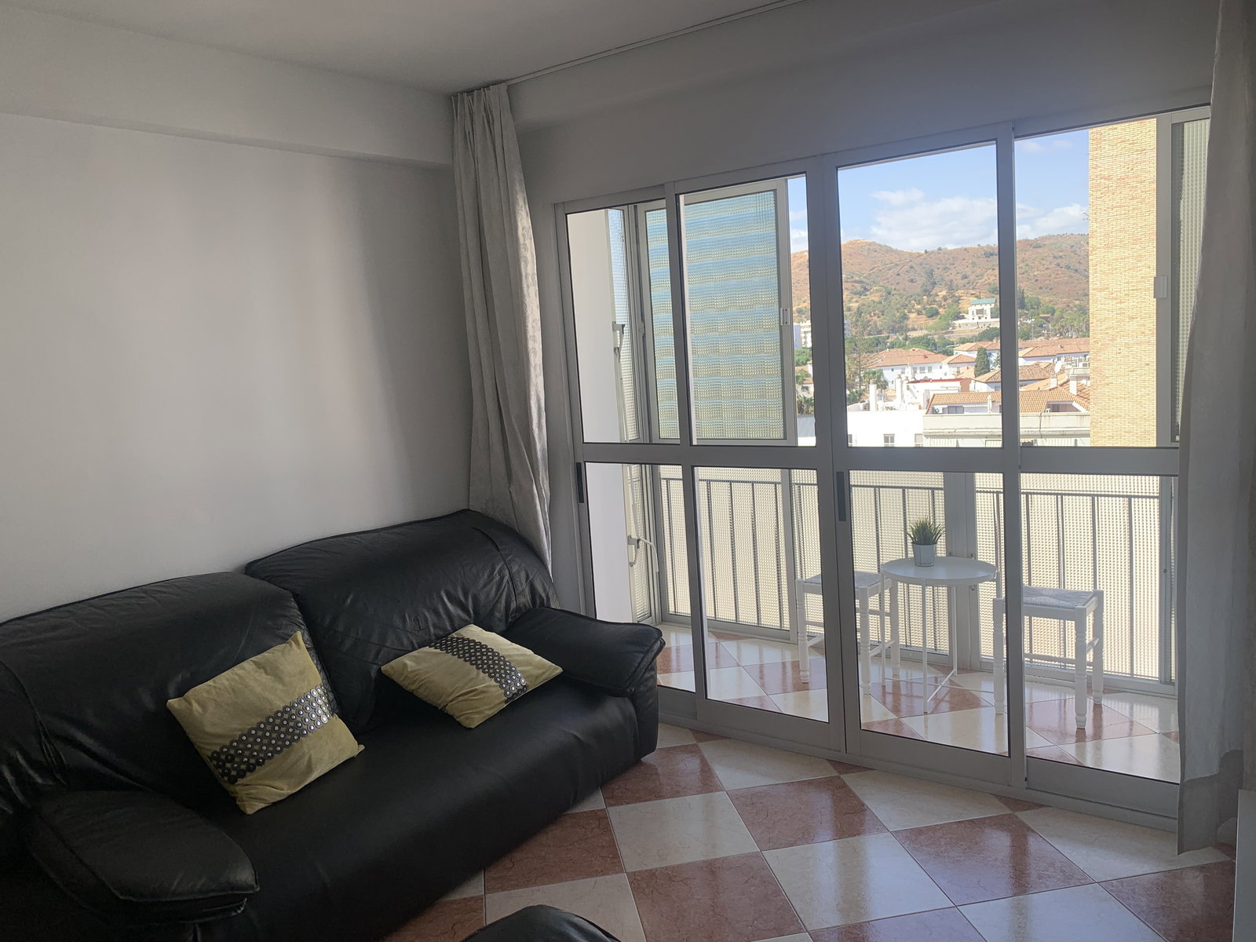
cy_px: 471
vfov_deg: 53.1
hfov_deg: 67.3
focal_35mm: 26
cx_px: 628
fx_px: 943
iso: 25
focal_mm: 4.25
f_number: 1.8
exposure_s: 1/442
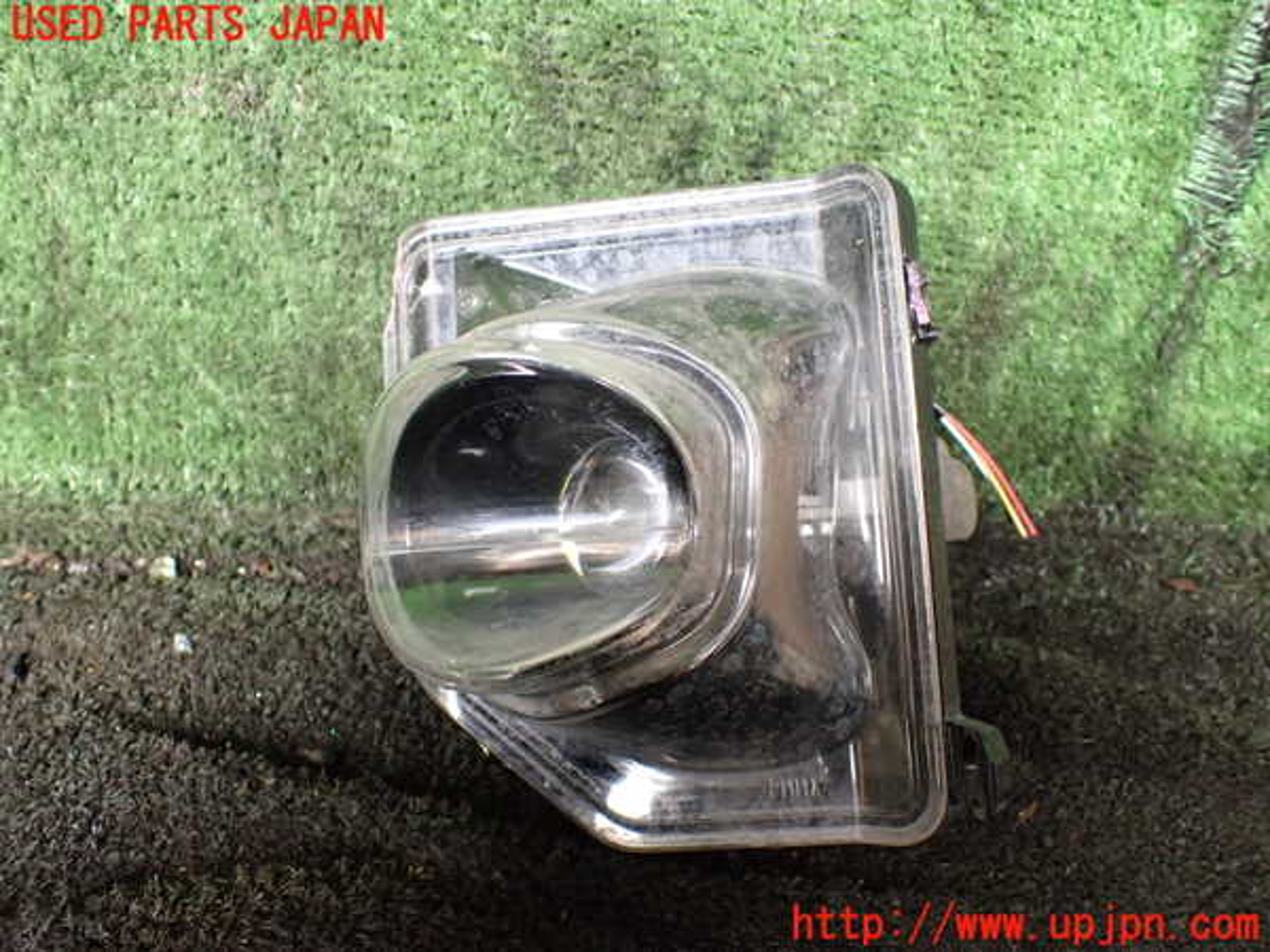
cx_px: 635
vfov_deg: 46.8
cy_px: 476
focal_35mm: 30
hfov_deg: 60.0
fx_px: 1101
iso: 500
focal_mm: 5.4
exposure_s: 1/125
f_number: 2.3
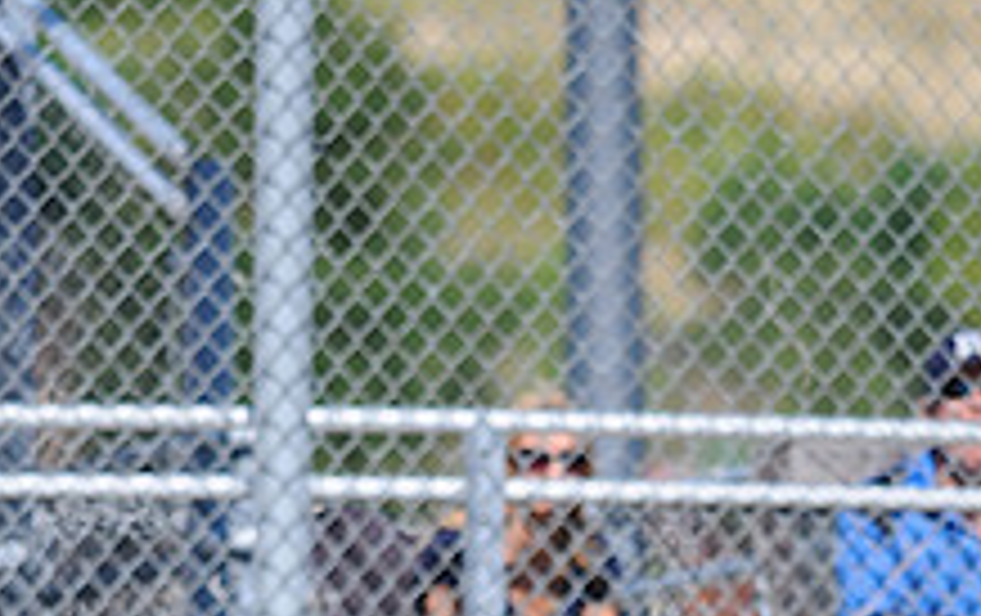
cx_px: 511
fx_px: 25277
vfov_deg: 1.4
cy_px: 949
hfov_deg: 2.2
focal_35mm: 944
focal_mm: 300
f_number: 4
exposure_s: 1/1600
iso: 200
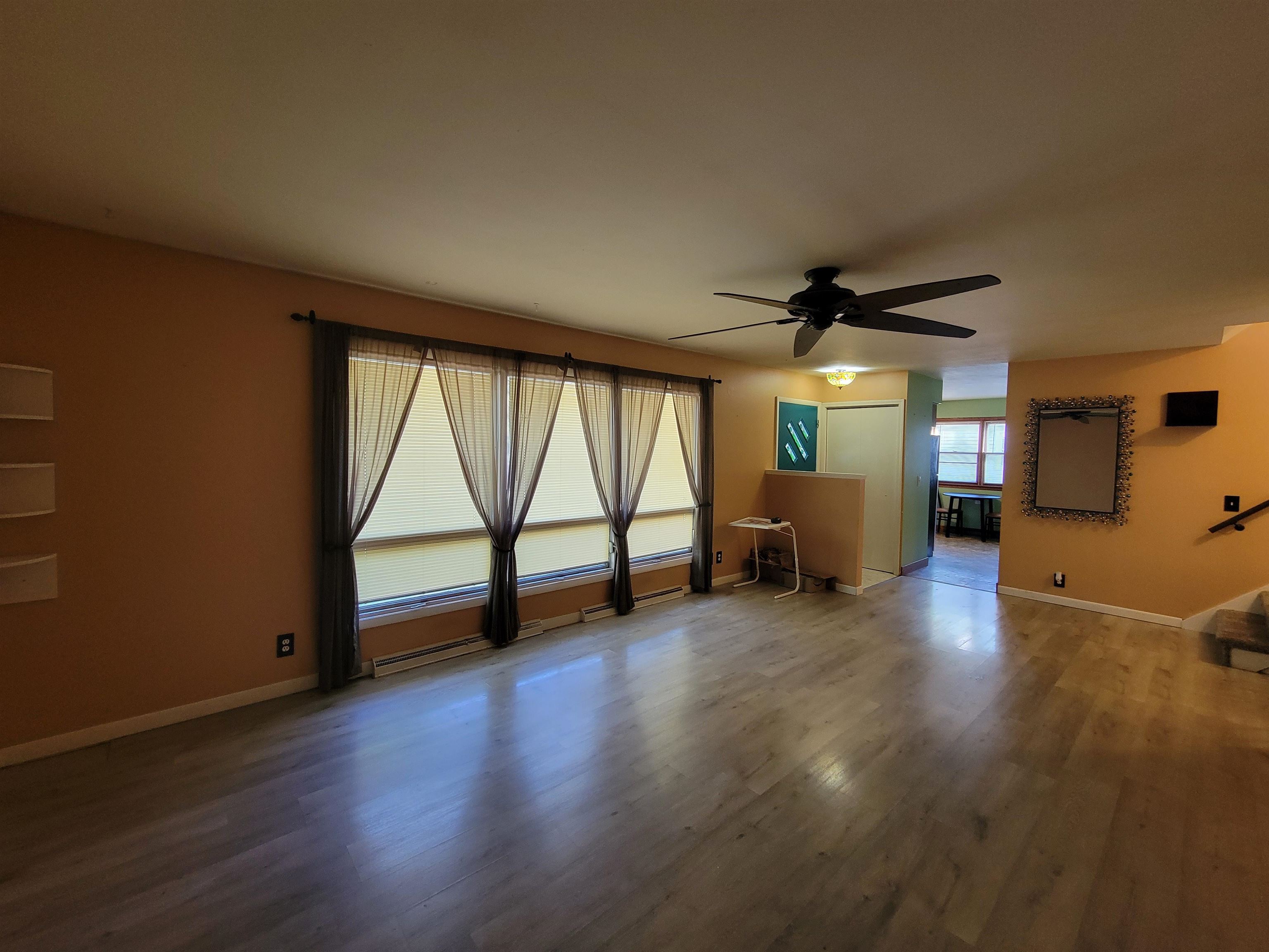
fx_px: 477
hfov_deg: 106.2
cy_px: 476
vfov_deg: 89.9
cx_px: 634
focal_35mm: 13
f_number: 2.2
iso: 320
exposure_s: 1/30
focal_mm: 2.2
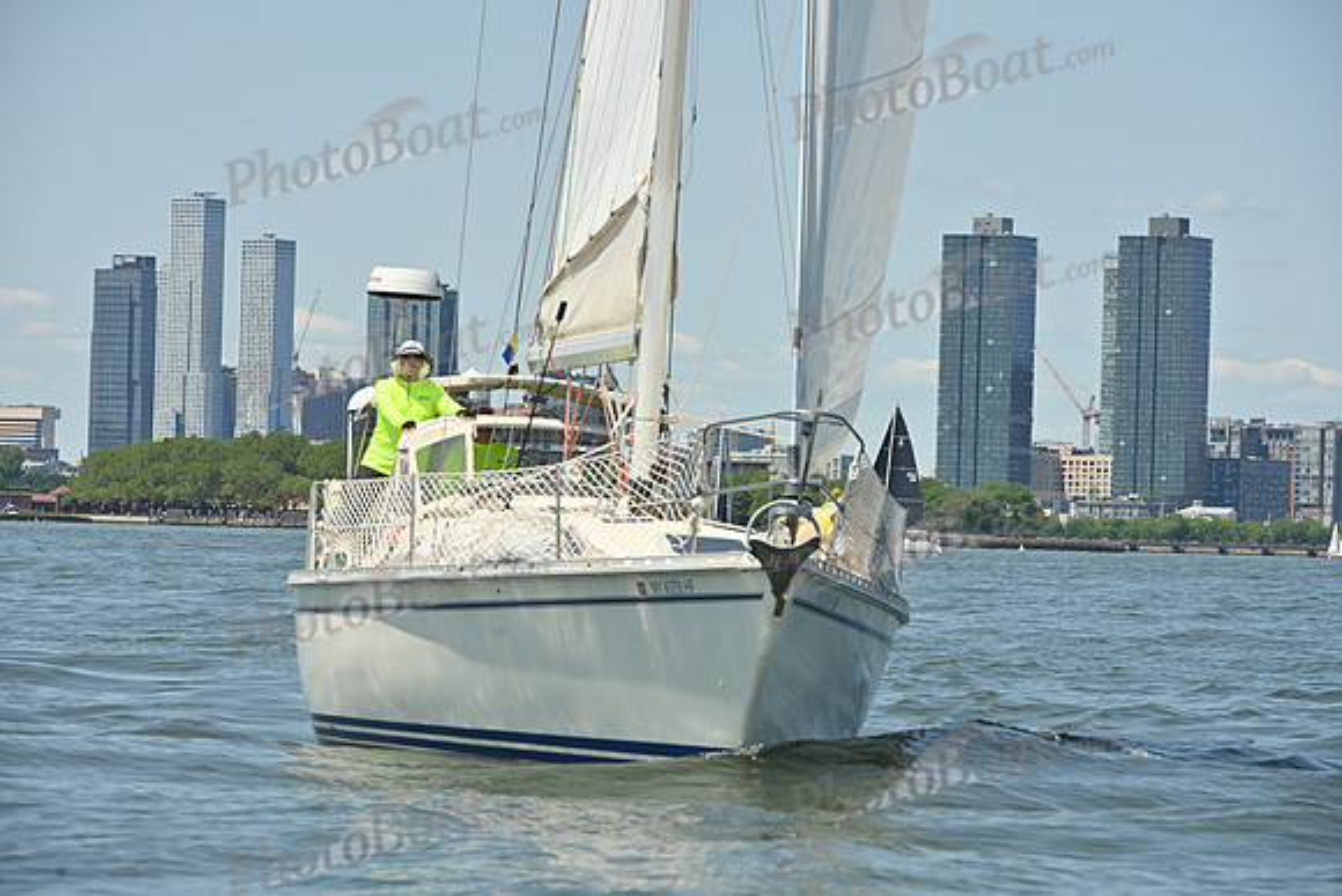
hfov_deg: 10.3
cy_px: 448
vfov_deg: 6.9
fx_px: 7457
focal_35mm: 200
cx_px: 671
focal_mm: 200
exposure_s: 1/1000
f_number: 10
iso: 320
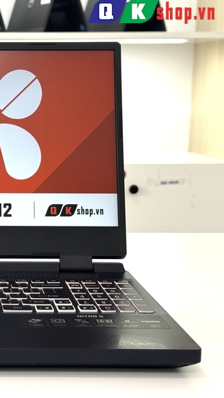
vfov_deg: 27.9
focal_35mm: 76
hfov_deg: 15.3
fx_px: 801
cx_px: -51
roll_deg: +0.5
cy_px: 203
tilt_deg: -9.1
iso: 80
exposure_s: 1/165
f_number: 1.78
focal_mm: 6.76
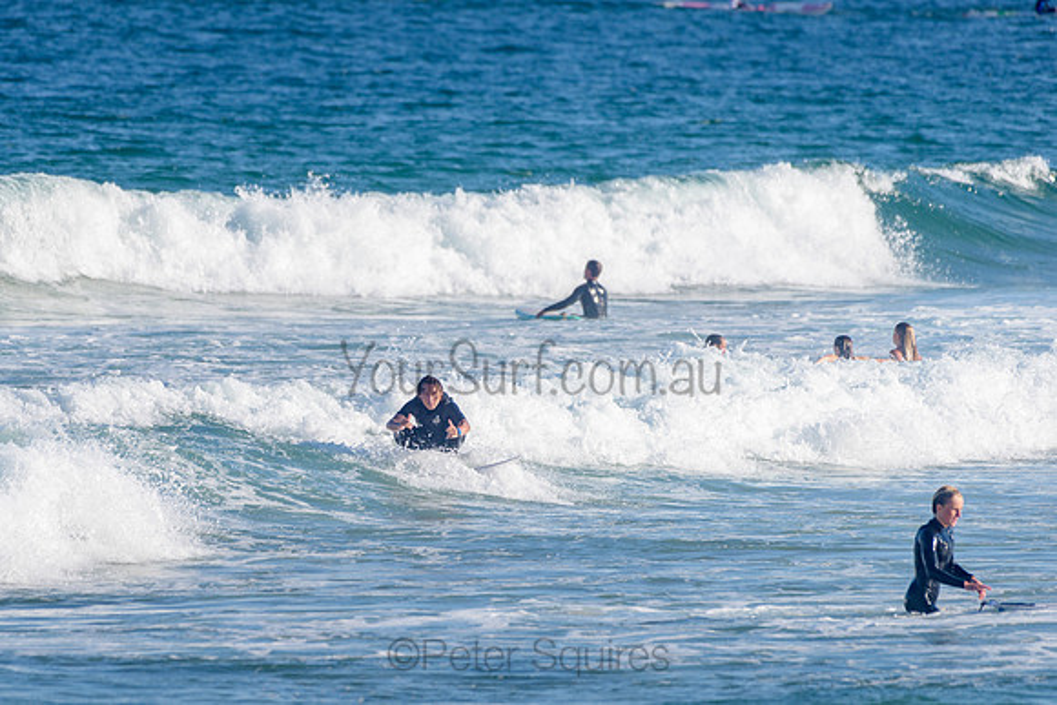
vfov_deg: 2.2
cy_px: 425
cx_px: 409
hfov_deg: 3.4
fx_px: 18008
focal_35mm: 613
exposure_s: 1/2000
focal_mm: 500
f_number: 5.6
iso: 125
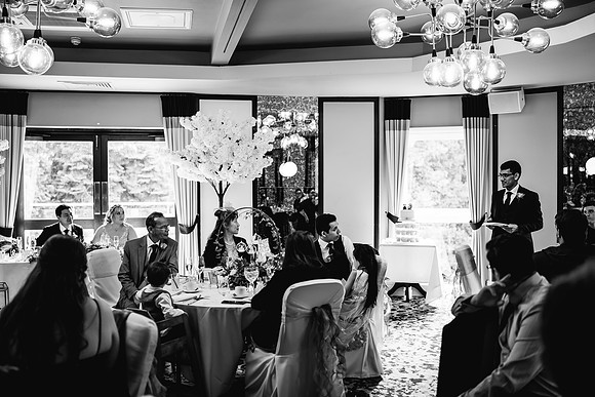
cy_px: 198
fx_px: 584
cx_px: 298
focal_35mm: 35
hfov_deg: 54.0
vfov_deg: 37.6
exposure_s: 1/250
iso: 250
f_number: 1.4
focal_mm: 35
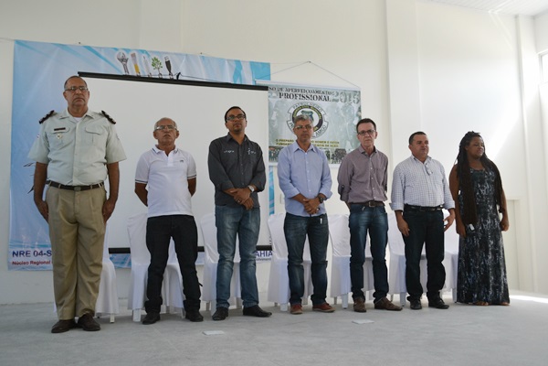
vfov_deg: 36.9
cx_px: 274
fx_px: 548
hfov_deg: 53.1
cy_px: 183
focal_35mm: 36
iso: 400
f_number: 5
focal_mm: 24
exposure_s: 1/80
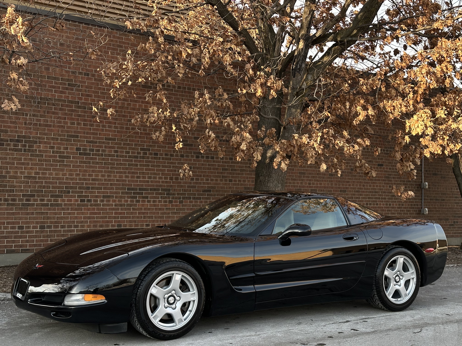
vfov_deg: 30.3
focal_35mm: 48
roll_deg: -1.0
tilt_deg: +1.4
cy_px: 173
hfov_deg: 39.7
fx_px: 641
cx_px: 231
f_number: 1.78
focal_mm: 6.86
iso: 64
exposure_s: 1/402
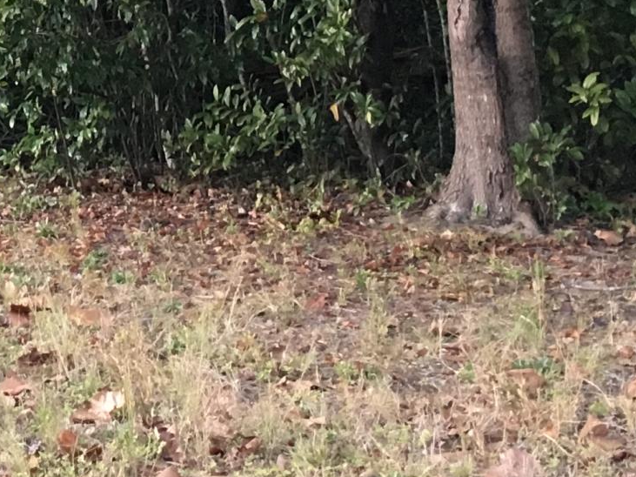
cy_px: -305
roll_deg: +4.7
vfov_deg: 11.7
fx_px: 2186
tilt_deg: +5.6
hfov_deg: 16.0
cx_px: -110
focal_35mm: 119
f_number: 2.2
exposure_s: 1/30
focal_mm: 4.15
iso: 125
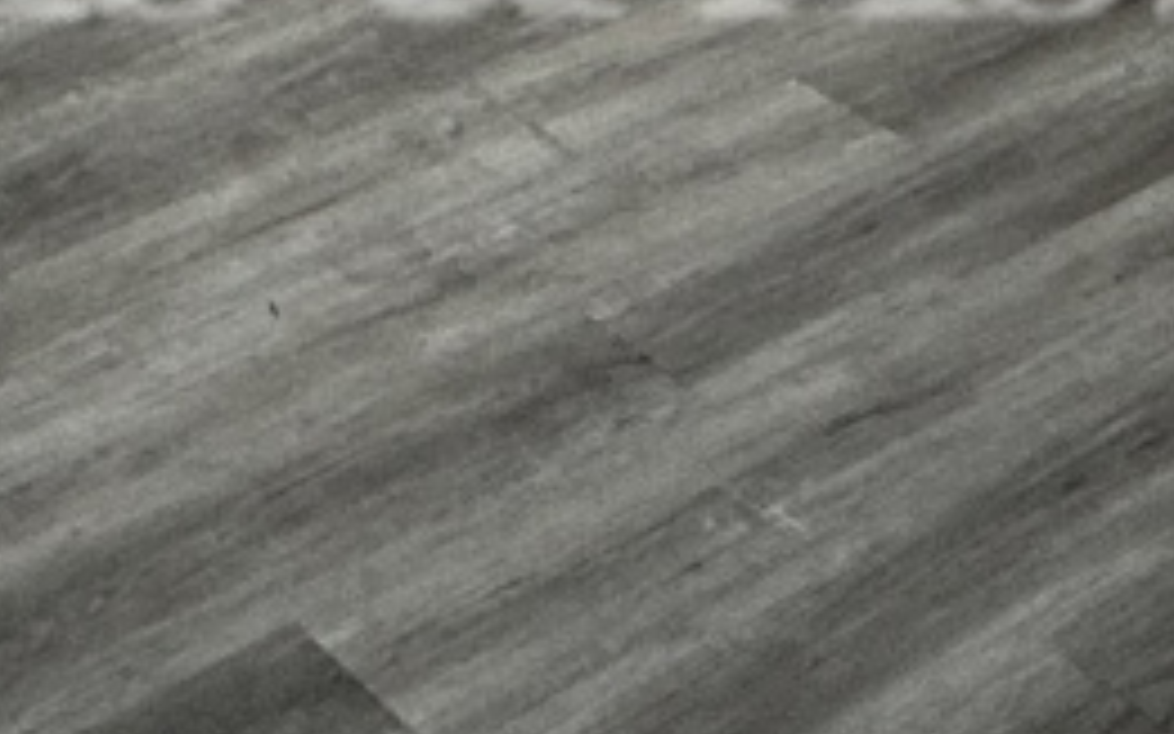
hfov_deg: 19.1
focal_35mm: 109
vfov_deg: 8.9
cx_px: 607
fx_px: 3487
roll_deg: +0.2
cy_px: -1725
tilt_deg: +0.8
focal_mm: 2.22
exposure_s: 1/99
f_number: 2.2
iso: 64
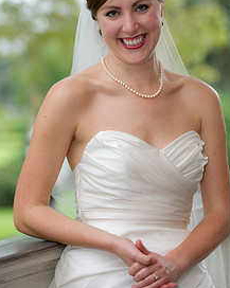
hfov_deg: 9.5
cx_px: 120
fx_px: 1389
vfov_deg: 11.8
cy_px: 98
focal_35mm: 163
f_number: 2.8
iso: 250
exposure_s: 1/100
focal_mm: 105
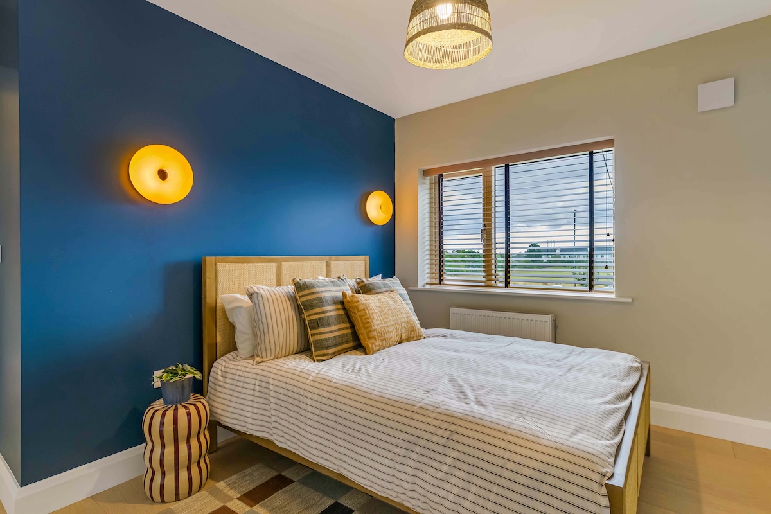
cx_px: 386
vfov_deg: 70.4
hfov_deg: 93.3
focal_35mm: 17
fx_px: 364
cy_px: 257
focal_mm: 17
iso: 640
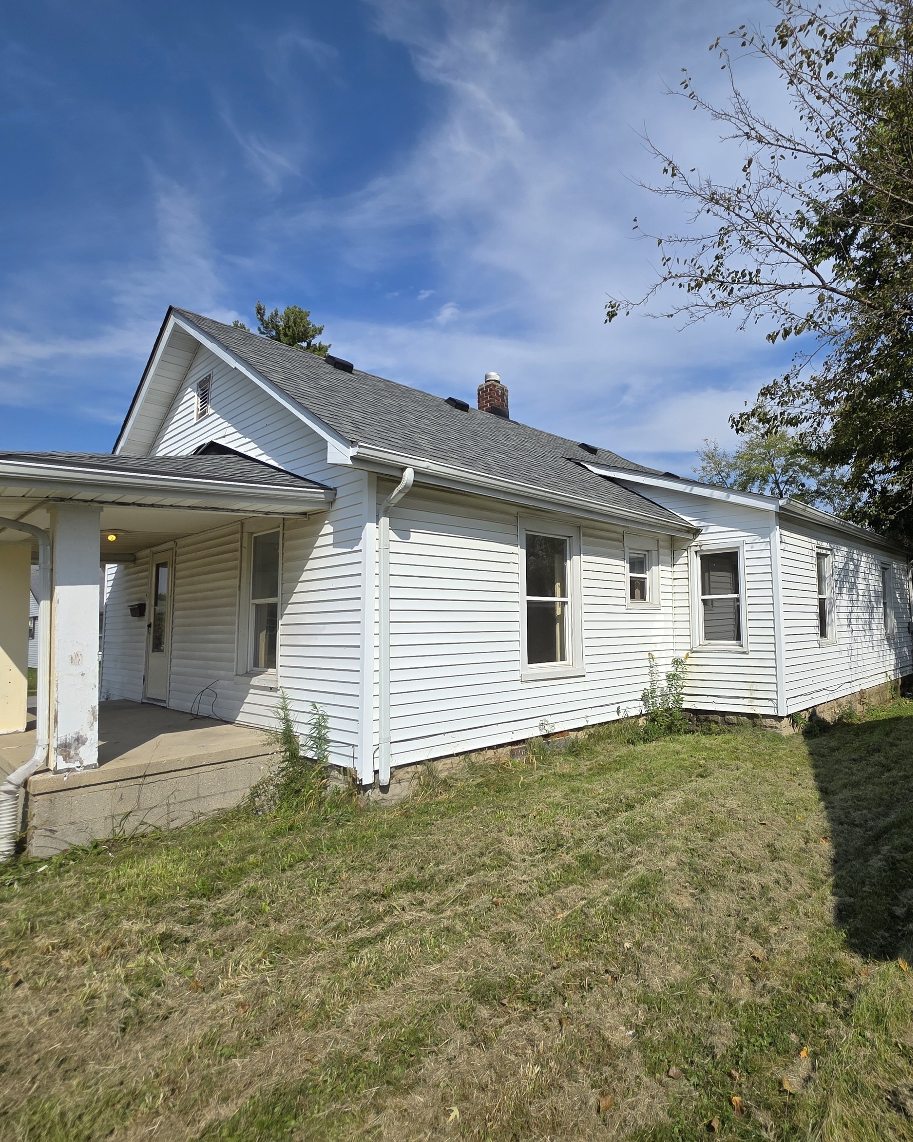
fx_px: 574
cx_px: 583
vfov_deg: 89.6
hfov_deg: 75.3
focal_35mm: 17
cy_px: 571
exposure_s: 1/3018
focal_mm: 2.2
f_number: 1.9
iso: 40
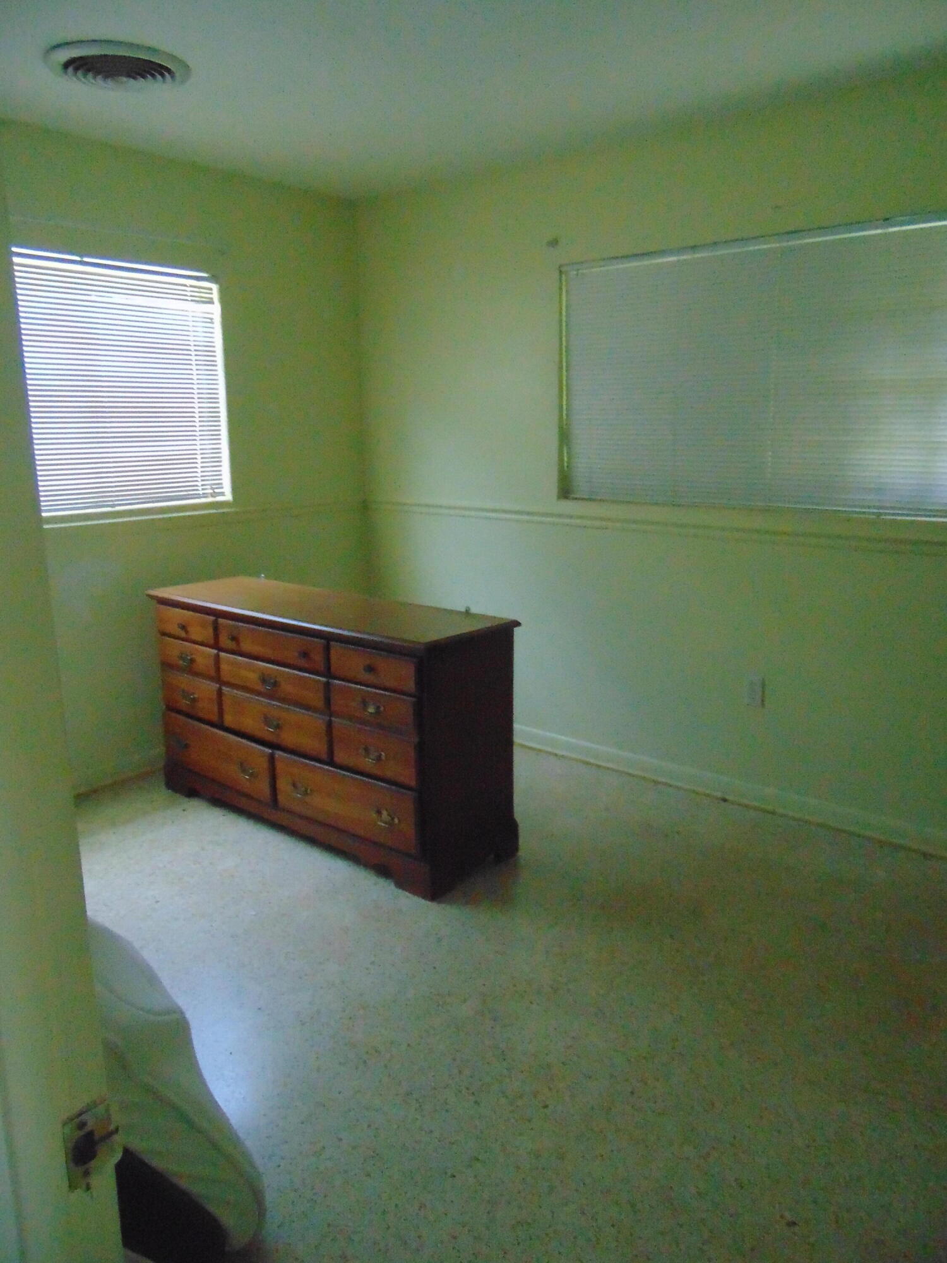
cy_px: 632
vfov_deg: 69.4
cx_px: 474
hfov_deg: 54.9
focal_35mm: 25
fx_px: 912
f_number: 3
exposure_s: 1/60
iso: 800
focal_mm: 4.5
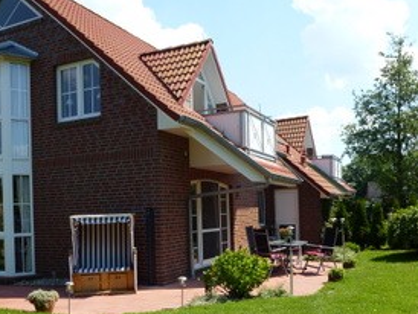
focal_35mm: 35
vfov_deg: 40.2
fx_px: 423
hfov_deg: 52.6
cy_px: 212
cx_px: 207
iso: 100
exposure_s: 1/500
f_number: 4
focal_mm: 4.3
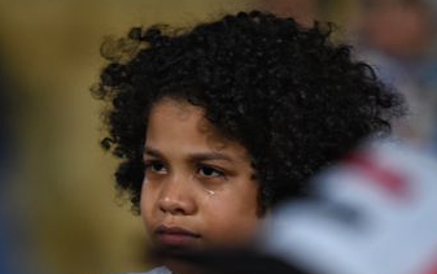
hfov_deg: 8.7
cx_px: 255
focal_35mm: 242
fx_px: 2884
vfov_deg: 5.4
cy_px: 166
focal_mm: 200
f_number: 2.8
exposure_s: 1/60
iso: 2000
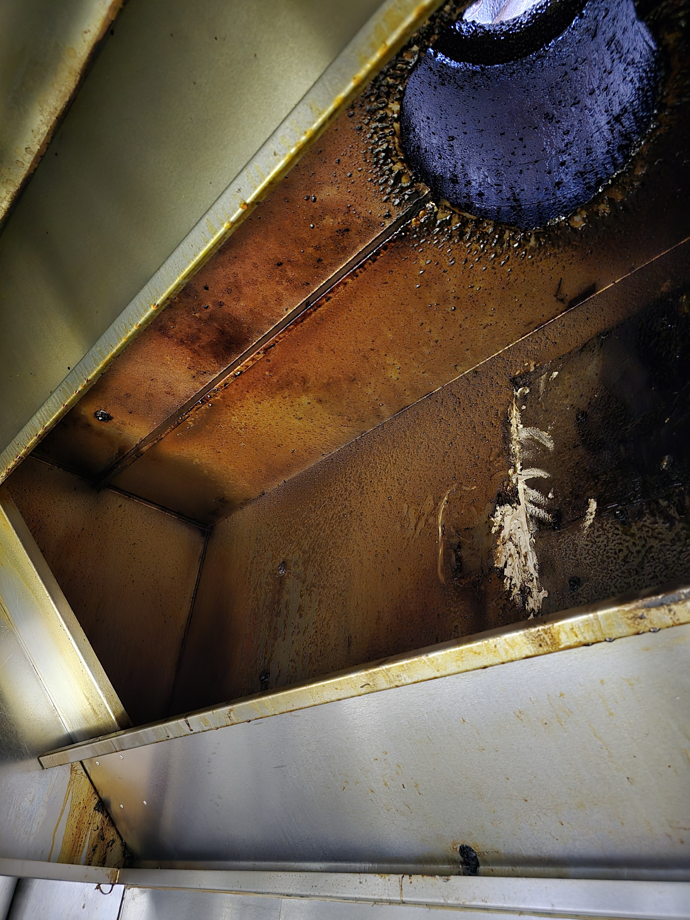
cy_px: 460
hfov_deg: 58.9
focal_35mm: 23
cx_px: 345
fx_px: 611
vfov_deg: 73.9
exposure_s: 1/17
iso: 3200
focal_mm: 6.3
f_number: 1.7
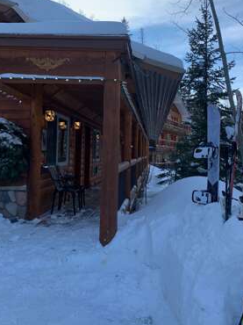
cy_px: 135
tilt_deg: +3.9
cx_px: 135
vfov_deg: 51.1
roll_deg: -0.4
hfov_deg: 39.6
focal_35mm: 36
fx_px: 337
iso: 25
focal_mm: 4.25
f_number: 1.8
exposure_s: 1/1054
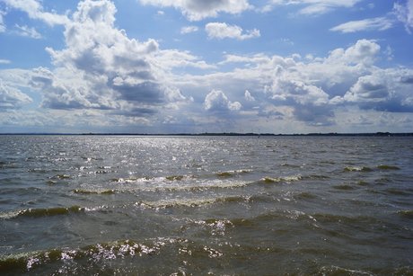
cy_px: 138
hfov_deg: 67.4
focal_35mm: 27
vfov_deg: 48.0
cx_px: 206
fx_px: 310
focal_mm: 18
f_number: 13
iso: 100
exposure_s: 1/500
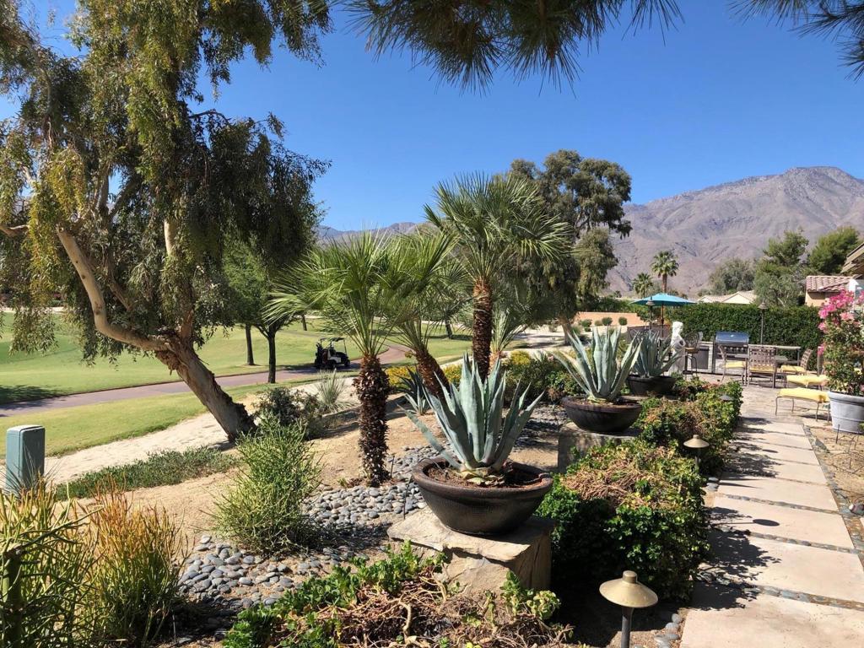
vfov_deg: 49.7
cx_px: 432
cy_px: 324
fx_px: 699
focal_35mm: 28
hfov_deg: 63.4
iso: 20
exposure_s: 1/1429
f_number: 1.8
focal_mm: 3.99
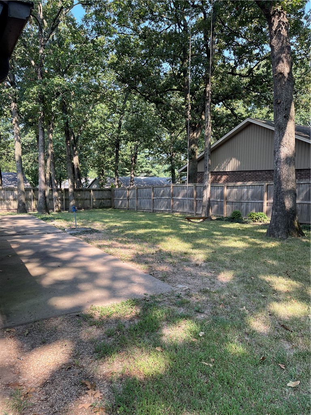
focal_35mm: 26
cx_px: 156
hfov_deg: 53.1
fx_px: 311
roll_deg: -0.9
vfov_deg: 67.3
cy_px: 208
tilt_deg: -5.8
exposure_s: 1/377
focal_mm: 5.1
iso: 32
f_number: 1.6
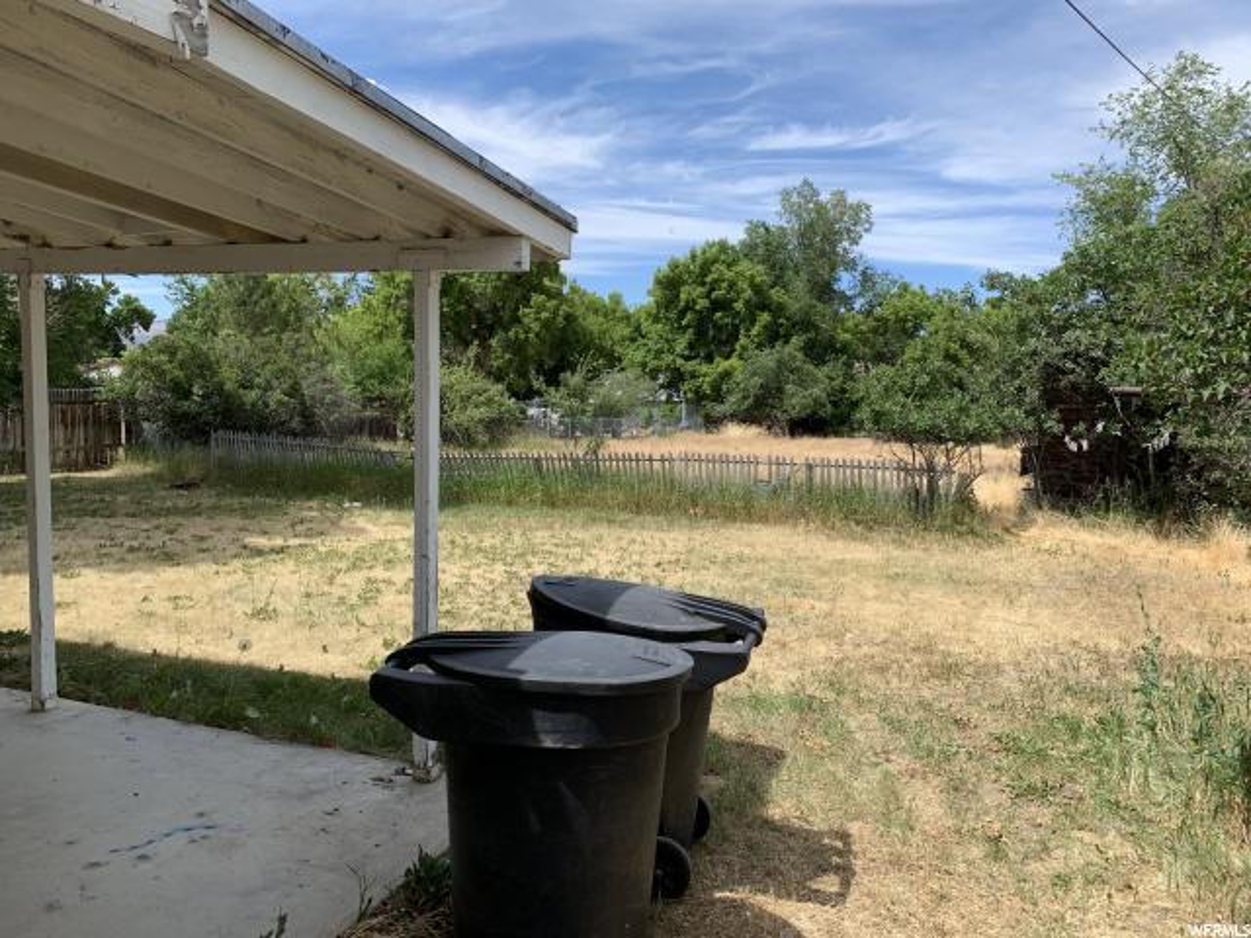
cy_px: 469
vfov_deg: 53.1
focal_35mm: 26
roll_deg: -2.1
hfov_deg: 67.3
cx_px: 626
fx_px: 940
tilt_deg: -4.4
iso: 25
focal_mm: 4.25
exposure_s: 1/1585
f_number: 1.8
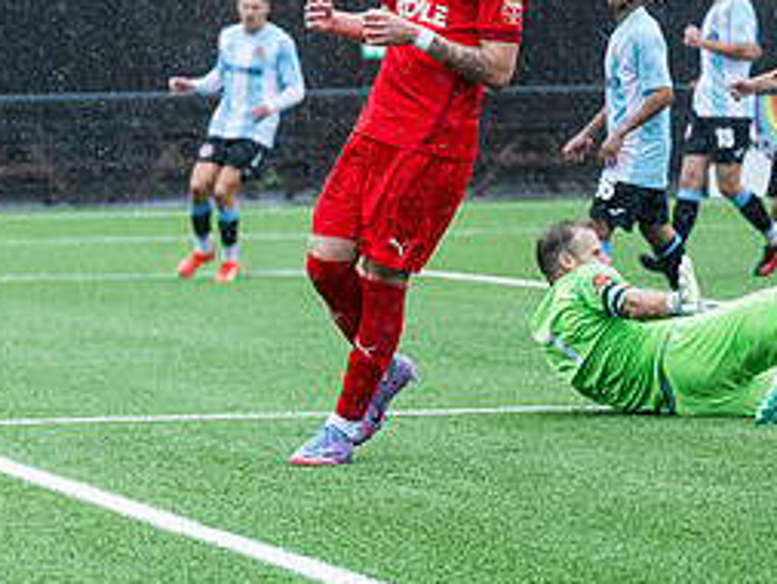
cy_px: 342
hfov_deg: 6.7
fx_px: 6625
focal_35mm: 295
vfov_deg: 5.0
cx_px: 31
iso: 1000
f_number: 4
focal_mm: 98
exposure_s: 1/2500
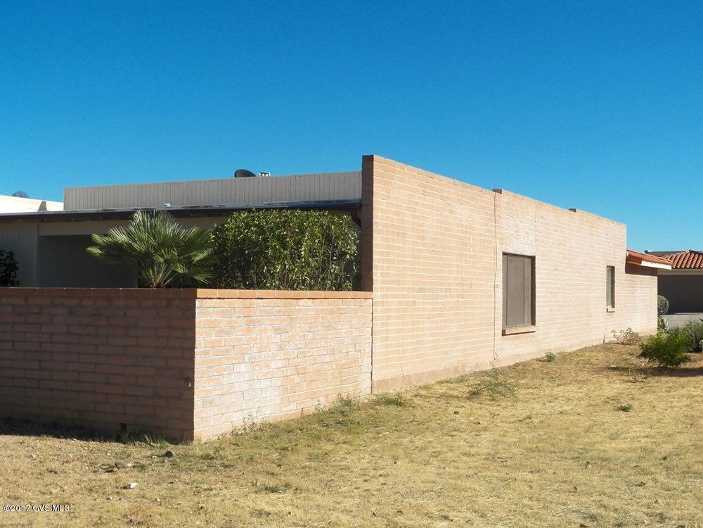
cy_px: 264
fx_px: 1015
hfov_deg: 38.2
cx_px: 352
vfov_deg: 29.1
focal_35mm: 50
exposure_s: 1/1600
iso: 125
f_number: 4
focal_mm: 8.9
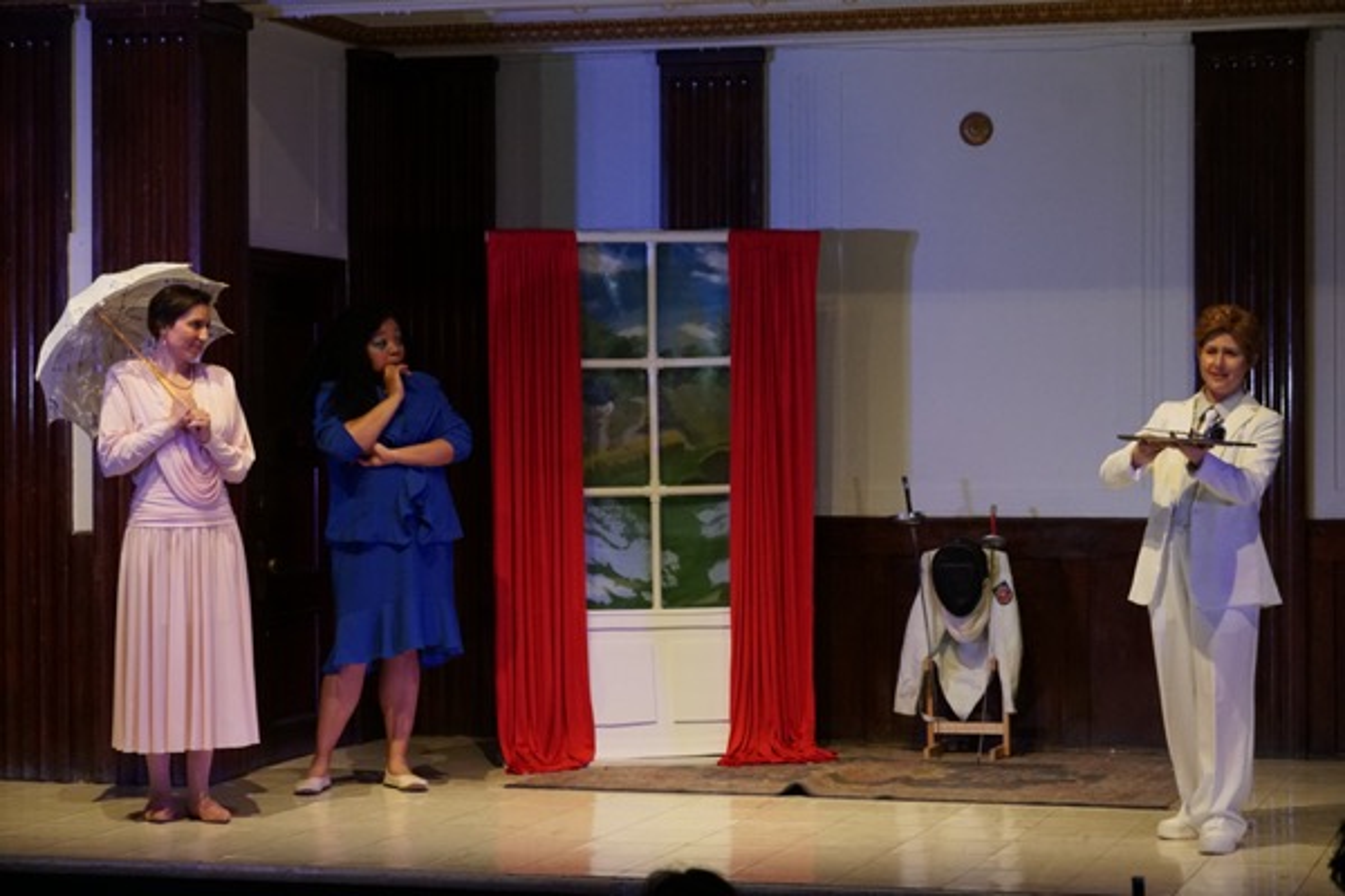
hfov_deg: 25.1
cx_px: 672
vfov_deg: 16.9
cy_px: 448
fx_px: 3026
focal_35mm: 81
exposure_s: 1/125
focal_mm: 54
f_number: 5.6
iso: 4000
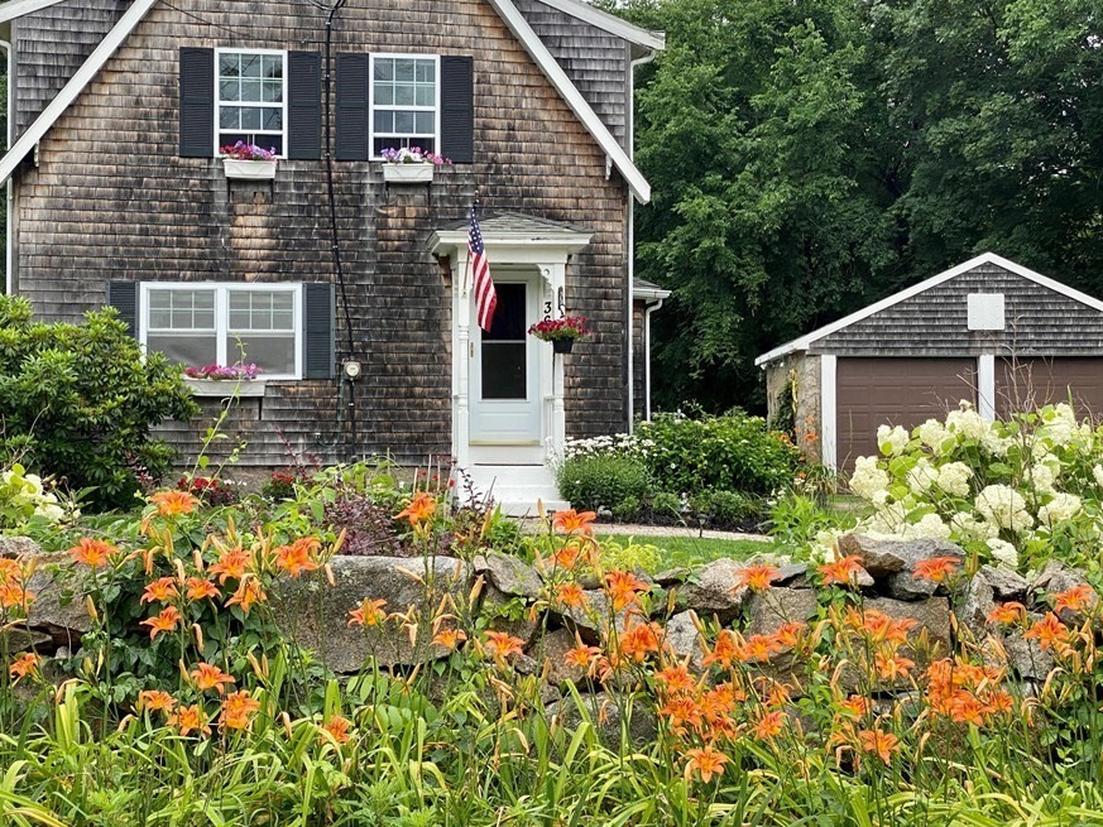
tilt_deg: +2.3
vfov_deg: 24.0
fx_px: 1944
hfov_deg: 31.7
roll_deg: -0.7
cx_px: 574
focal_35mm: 61
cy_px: 365
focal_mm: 6
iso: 20
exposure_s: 1/285
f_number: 2
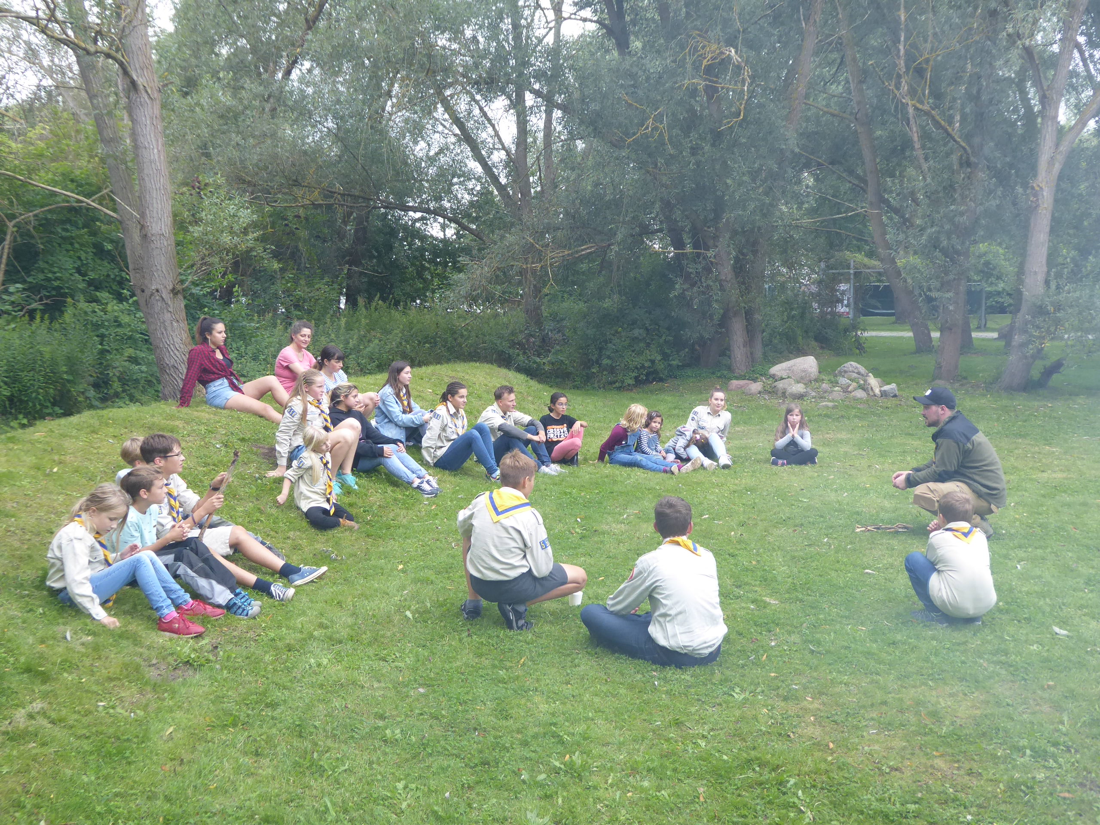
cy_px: 412
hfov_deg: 52.6
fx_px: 1112
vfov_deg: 40.7
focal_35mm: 35
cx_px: 550
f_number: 3.7
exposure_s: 1/60
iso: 160
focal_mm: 6.3
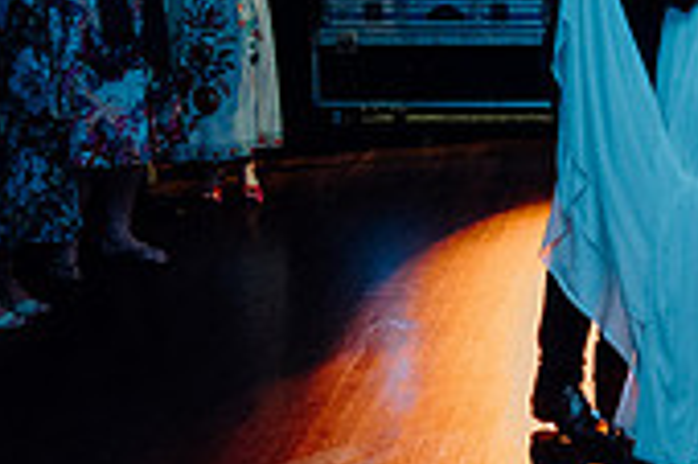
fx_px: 1588
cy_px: 150
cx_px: 677
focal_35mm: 82
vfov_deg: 16.6
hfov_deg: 23.8
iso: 2500
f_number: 3.5
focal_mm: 24
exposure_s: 1/160
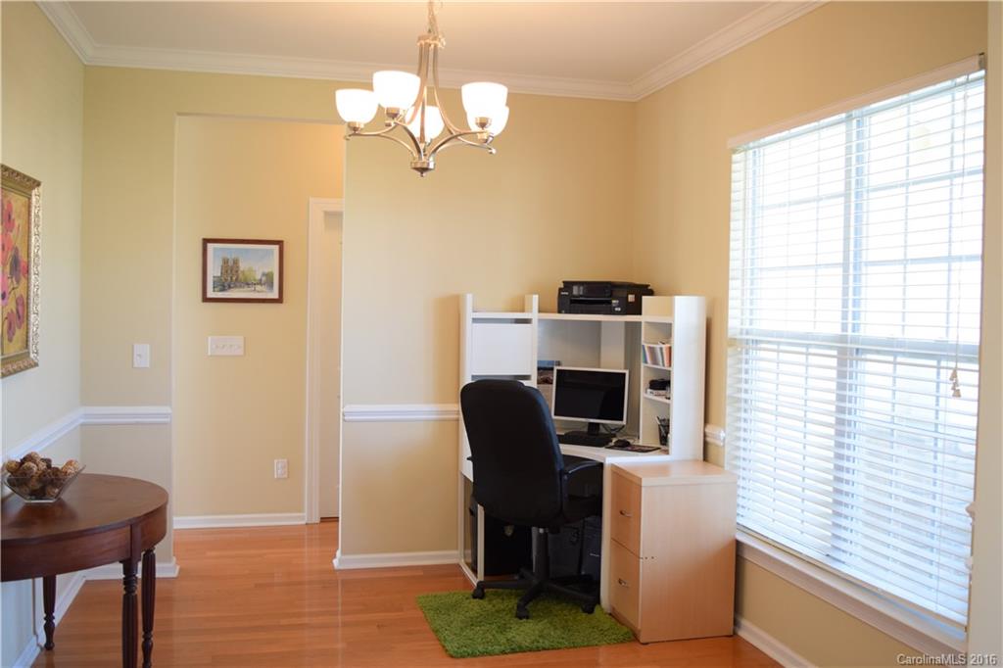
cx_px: 502
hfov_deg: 57.2
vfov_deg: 39.9
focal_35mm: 33
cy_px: 334
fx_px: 919
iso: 560
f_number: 4
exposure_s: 1/60
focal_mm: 22
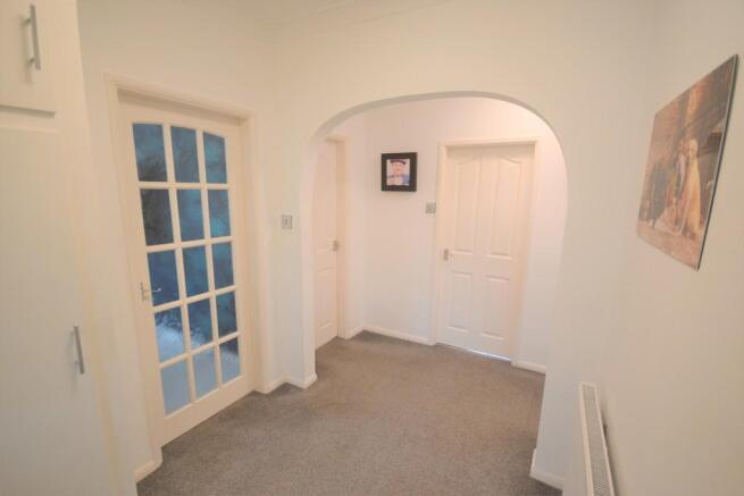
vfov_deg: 77.4
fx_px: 310
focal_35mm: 15
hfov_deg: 100.4
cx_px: 372
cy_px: 248
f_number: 4
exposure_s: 1/60
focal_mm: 10
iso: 560
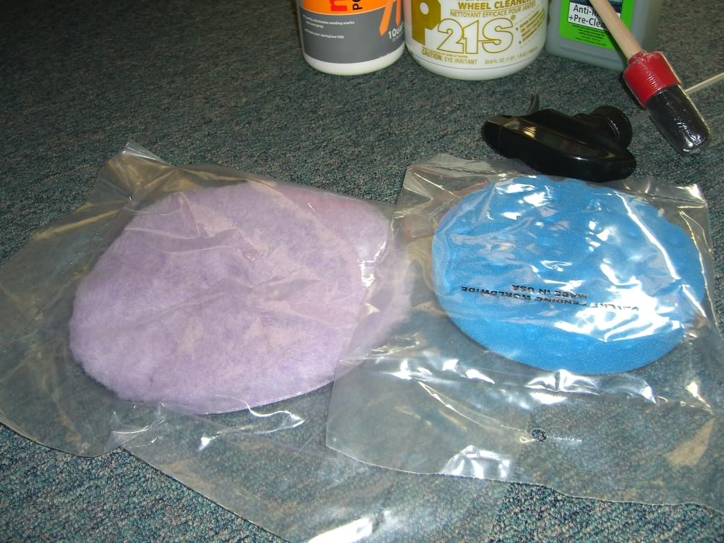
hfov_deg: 49.0
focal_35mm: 38
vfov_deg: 37.7
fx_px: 795
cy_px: 272
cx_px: 362
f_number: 2.8
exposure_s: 1/60
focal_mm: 7.9
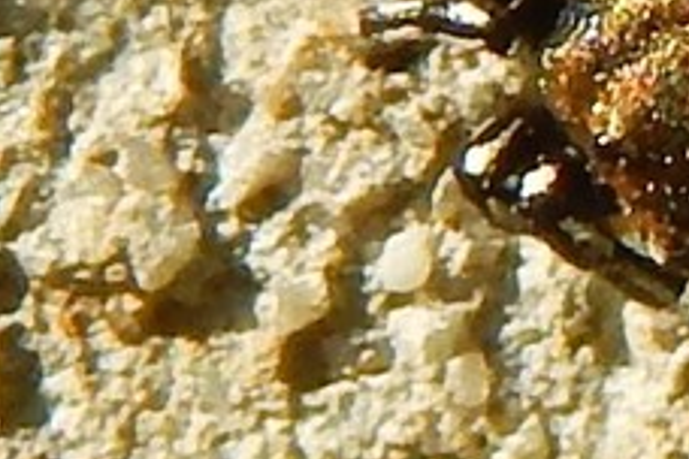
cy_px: -157
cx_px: 706
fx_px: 6928
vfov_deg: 3.8
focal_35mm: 362
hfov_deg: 5.7
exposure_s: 1/1000
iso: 125
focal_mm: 16.6
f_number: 4.4
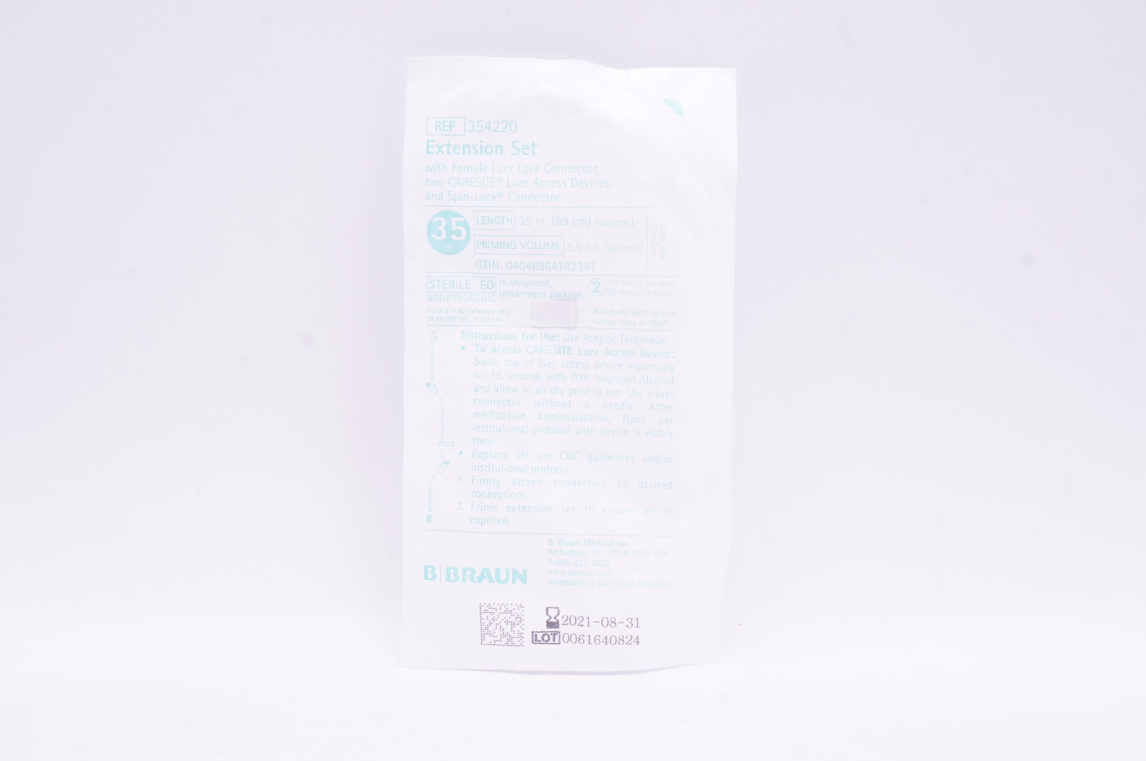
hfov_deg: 36.0
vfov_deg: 24.3
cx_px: 573
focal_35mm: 56
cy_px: 380
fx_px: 1765
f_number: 13
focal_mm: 37
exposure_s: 1/25
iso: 800
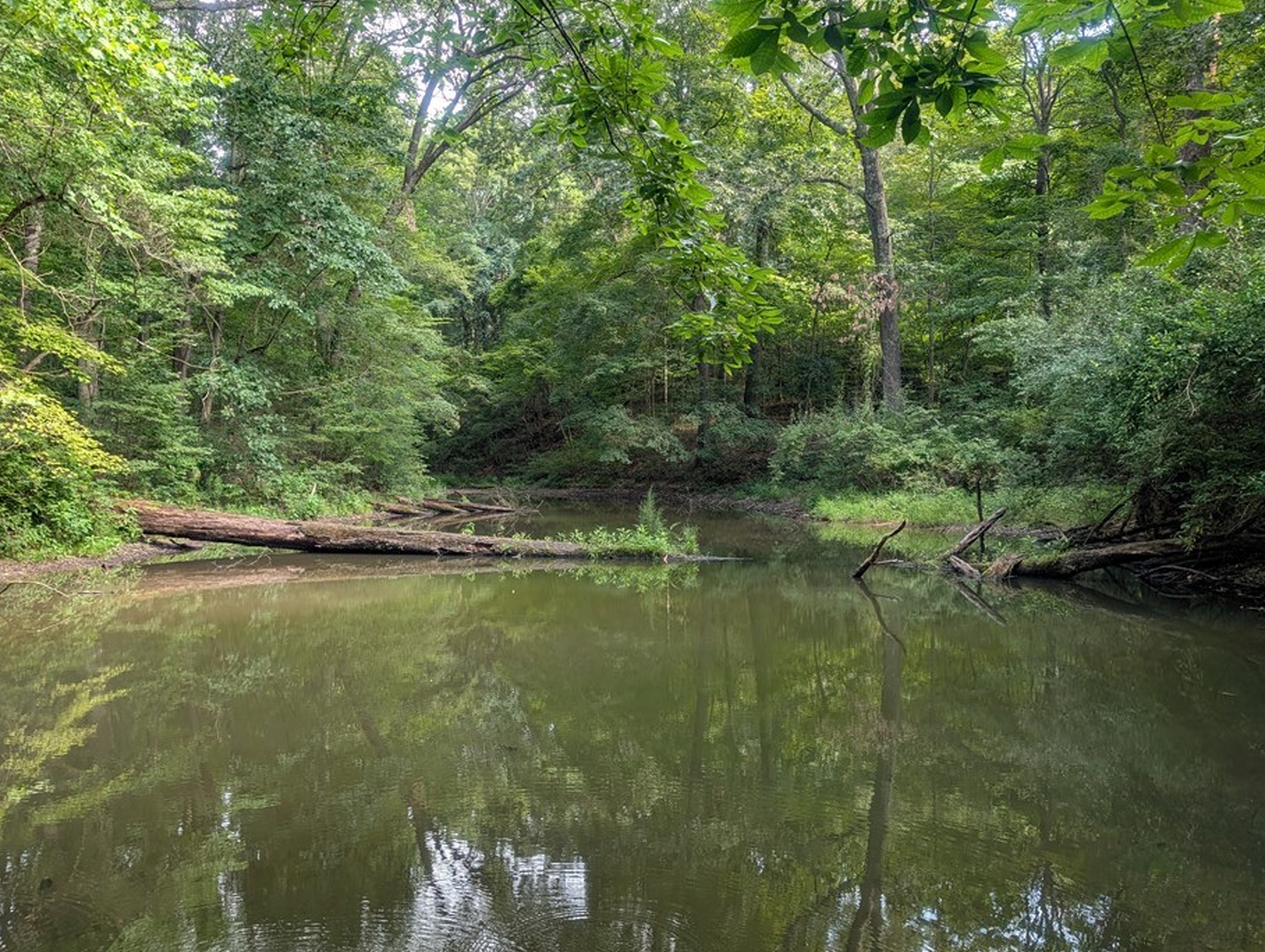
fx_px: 988
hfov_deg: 65.1
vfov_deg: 51.4
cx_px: 566
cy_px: 488
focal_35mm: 27
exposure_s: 1/68
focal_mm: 6.9
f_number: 1.68
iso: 31
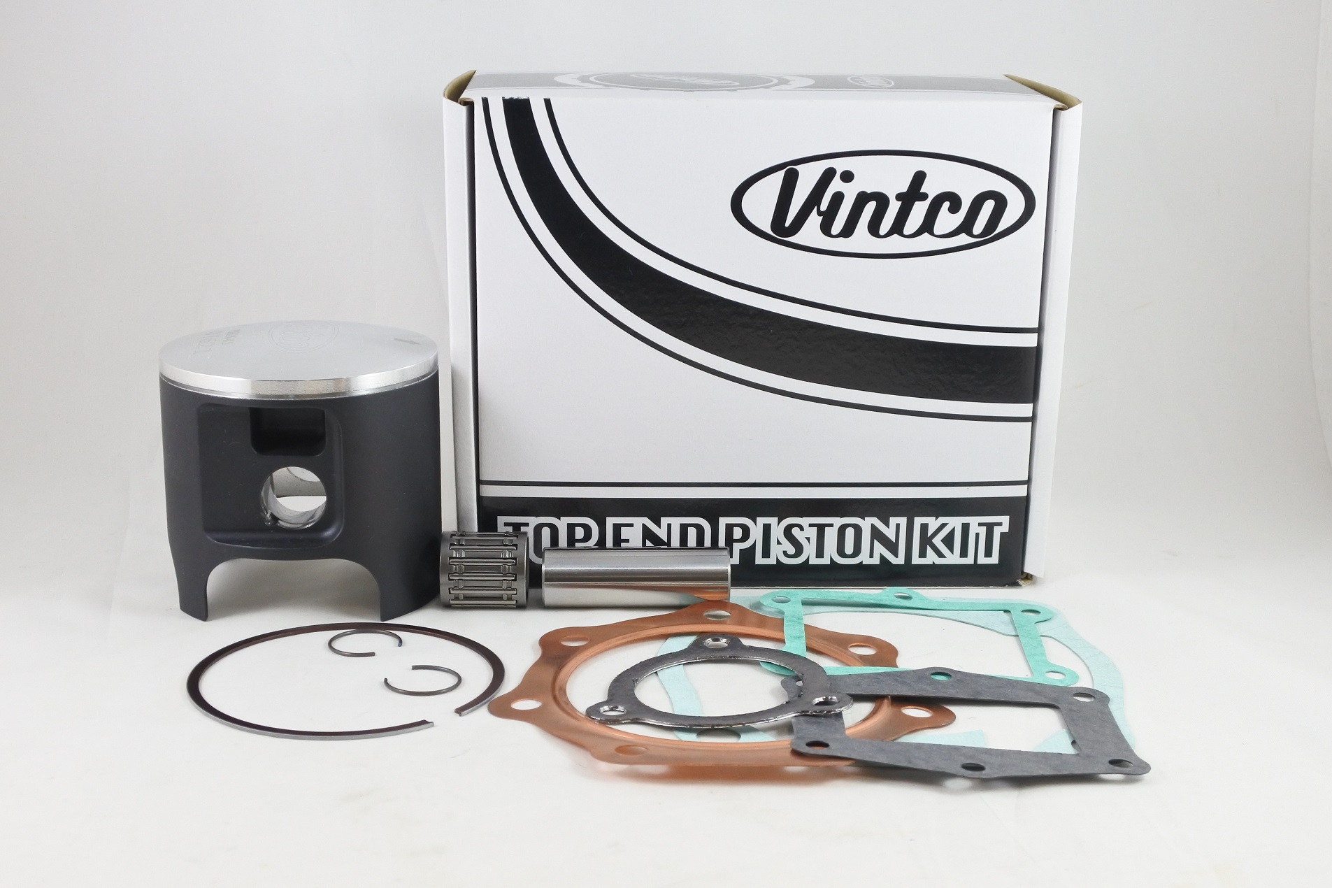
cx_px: 666
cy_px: 444
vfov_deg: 33.4
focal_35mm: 40
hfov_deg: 48.5
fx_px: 1480
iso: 560
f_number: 4.2
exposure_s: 1/125
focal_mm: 15
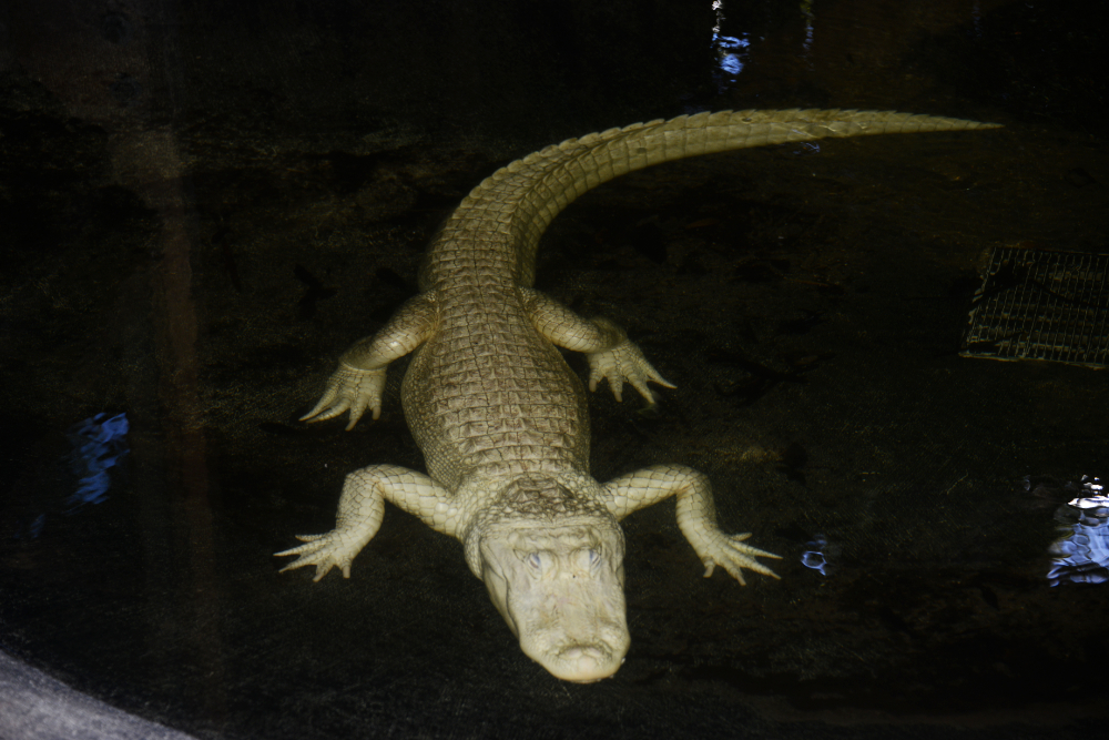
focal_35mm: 100
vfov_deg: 13.7
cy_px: 370
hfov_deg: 20.4
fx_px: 3081
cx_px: 554
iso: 400
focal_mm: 100
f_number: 5.3
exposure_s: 1/250
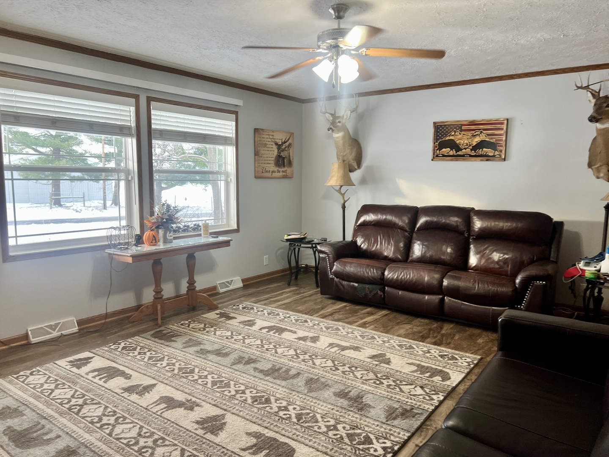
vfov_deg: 53.1
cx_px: 304
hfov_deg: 67.3
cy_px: 228
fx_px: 457
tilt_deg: -6.3
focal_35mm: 26
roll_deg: -0.5
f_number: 1.5
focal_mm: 5.7
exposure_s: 1/60
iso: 80
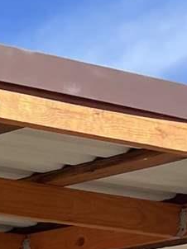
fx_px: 1378
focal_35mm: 191
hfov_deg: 6.9
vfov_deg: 9.0
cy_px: 662
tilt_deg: -4.9
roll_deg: -2.2
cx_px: -393
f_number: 1.6
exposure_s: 1/3257
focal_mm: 5.1
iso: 32
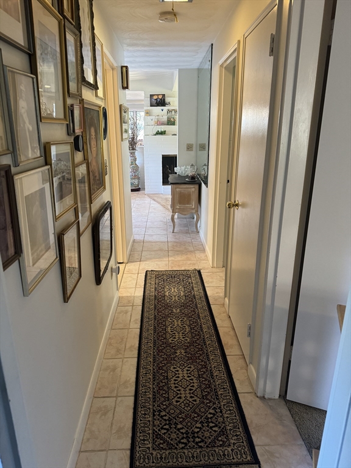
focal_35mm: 24
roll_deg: +0.7
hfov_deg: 56.8
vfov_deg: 71.6
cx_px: 176
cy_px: 234
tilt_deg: -17.5
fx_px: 324
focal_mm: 6.76
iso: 320
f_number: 1.78
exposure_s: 1/60
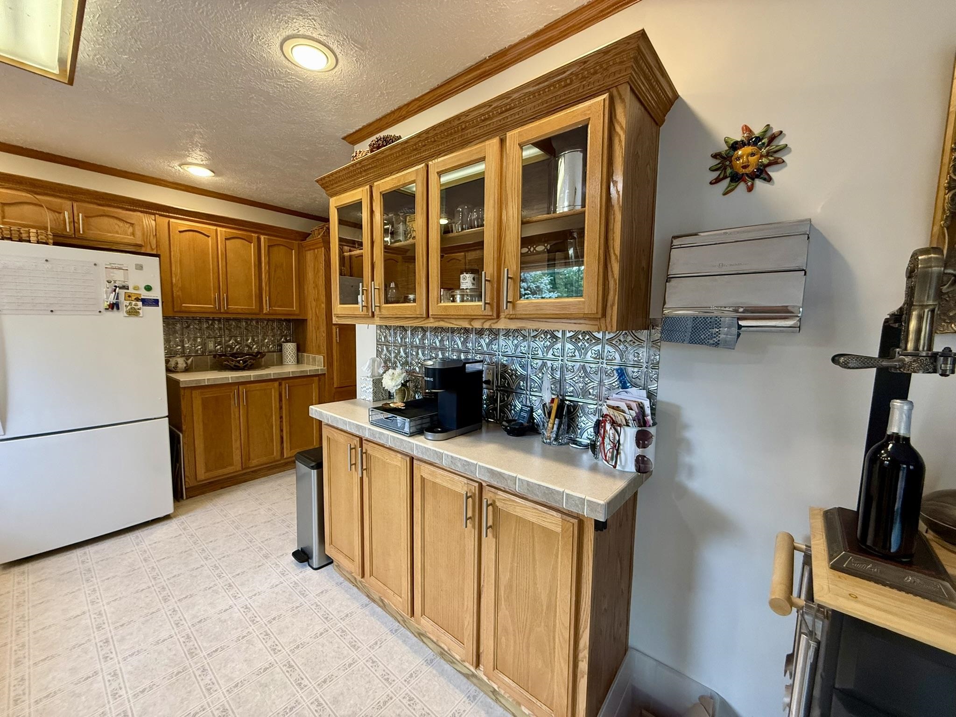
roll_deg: -1.7
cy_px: 358
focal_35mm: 14
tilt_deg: -4.3
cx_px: 478
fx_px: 387
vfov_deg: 85.7
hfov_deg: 102.1
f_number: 2.2
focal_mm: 2.22
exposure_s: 1/120
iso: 320
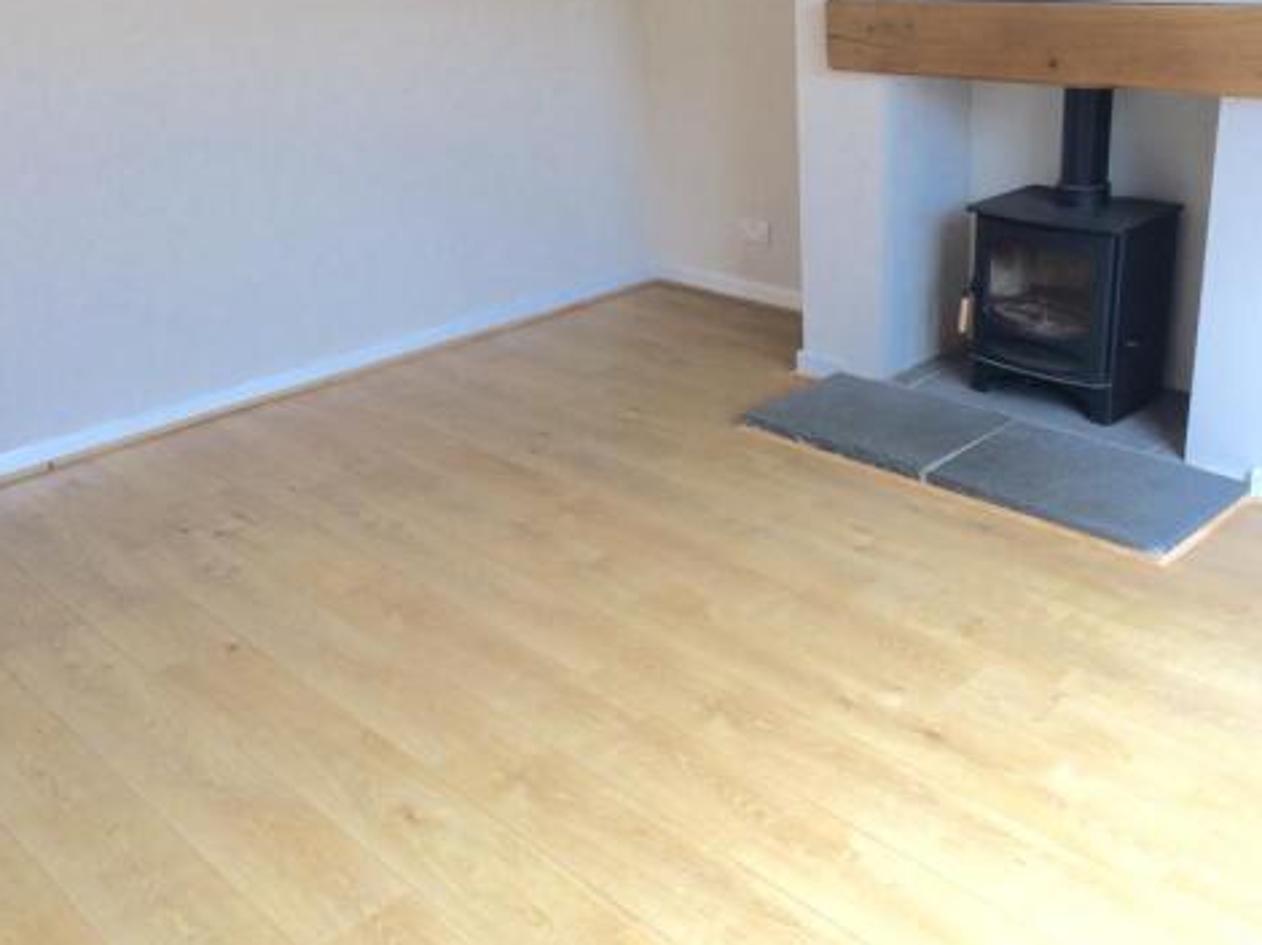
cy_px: 439
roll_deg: +2.7
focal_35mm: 36
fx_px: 1312
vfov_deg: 39.6
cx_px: 713
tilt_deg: -21.1
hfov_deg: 51.2
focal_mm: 4.15
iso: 32
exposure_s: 1/60
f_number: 2.2
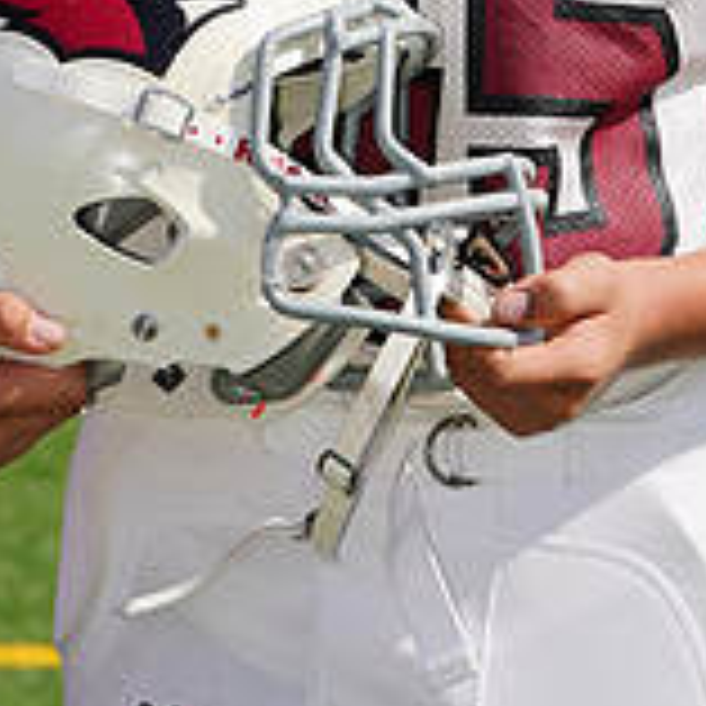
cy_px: -256
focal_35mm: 576
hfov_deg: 3.0
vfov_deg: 3.0
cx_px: 486
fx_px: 13291
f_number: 11
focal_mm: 183
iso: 100
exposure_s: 1/250
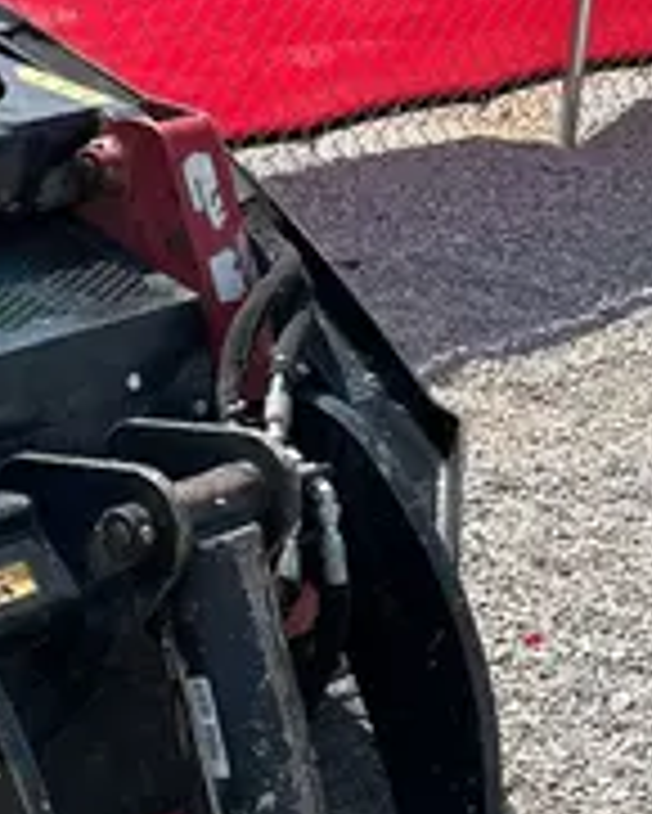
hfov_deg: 14.8
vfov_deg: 18.2
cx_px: 45
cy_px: 771
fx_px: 2482
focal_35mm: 103
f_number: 1.5
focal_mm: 5.7
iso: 50
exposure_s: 1/2513
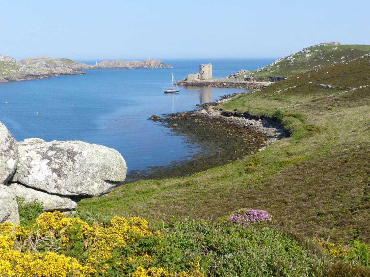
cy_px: 138
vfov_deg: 34.3
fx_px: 449
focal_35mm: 42
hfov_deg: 44.8
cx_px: 185
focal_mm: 7.6
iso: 100
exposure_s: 1/800
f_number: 4
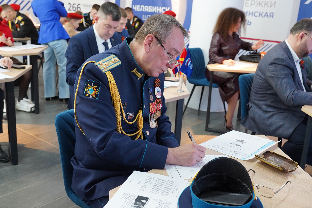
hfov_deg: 48.5
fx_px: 346
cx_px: 156
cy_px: 104
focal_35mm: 40
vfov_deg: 33.3
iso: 1600
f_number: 4
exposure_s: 1/160
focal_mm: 27
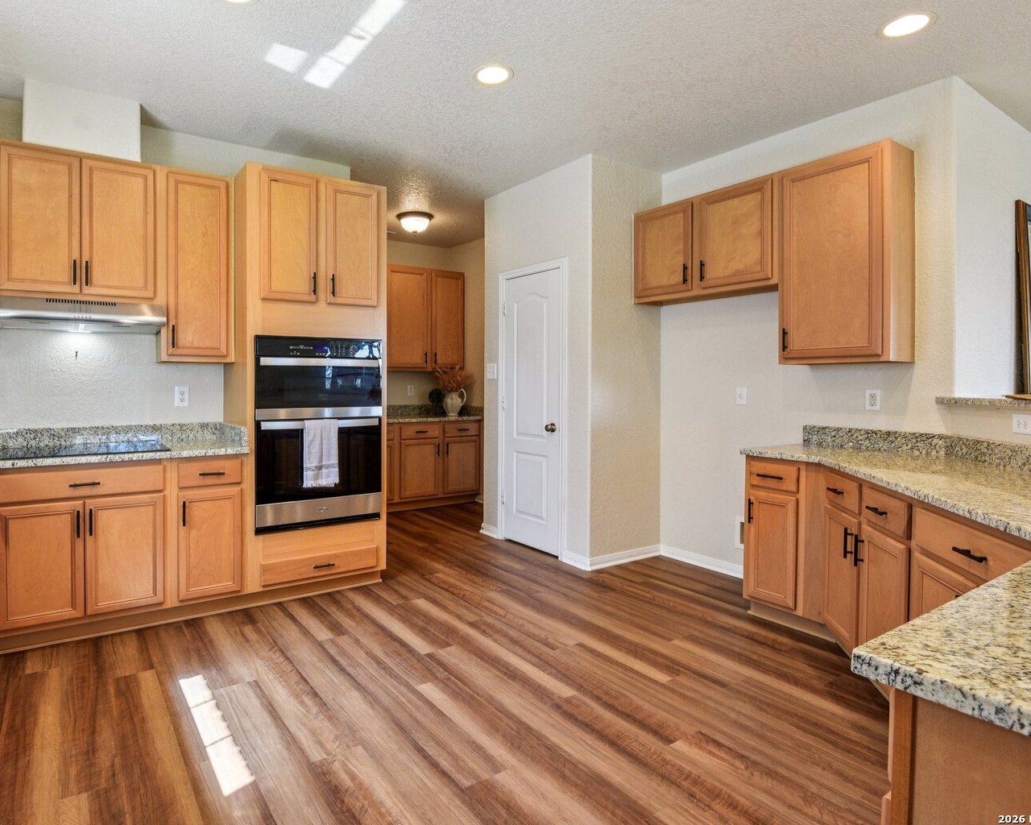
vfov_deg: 70.8
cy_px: 391
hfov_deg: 82.6
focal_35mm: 19
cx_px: 431
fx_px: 580
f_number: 8
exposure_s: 1/15
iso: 1250
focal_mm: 16
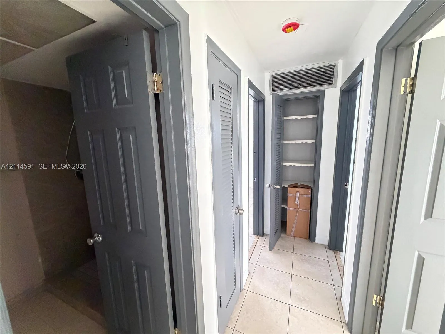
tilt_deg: -8.6
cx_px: 222
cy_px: 167
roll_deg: +2.3
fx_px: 180
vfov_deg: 85.7
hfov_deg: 102.1
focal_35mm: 14
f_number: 2.2
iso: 640
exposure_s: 1/60
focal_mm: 2.22
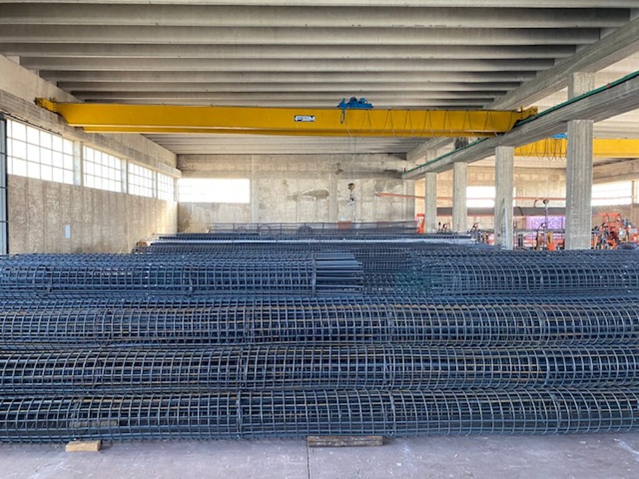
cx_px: 320
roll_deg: +0.0
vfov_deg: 53.1
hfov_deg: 67.3
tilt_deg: -1.4
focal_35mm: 26
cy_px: 240
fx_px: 480
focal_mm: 4.25
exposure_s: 1/60
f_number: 1.8
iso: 200
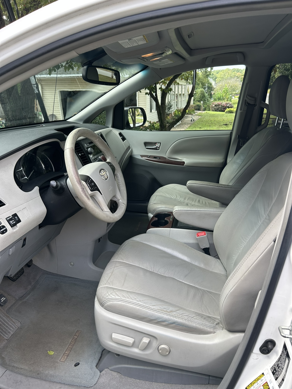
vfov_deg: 67.3
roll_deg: +1.2
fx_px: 292
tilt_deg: -19.5
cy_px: 194
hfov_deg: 53.1
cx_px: 146
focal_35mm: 26
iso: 50
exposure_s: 1/394
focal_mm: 5.7
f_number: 1.5
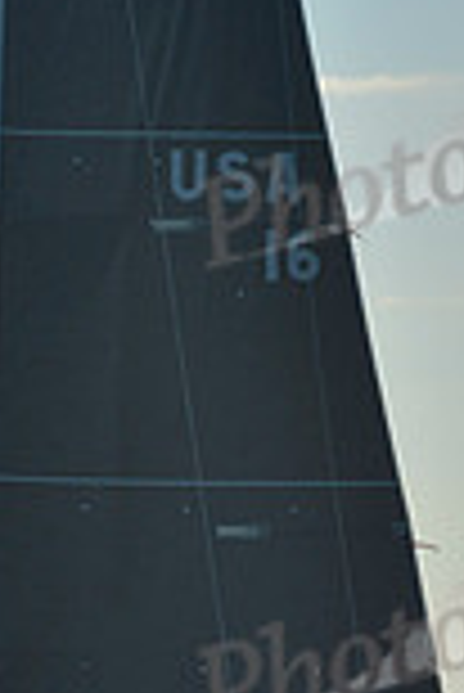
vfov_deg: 5.5
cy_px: 450
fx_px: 7272
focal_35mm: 377
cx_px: -34
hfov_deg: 3.6
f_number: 9
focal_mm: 100
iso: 200
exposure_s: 1/640
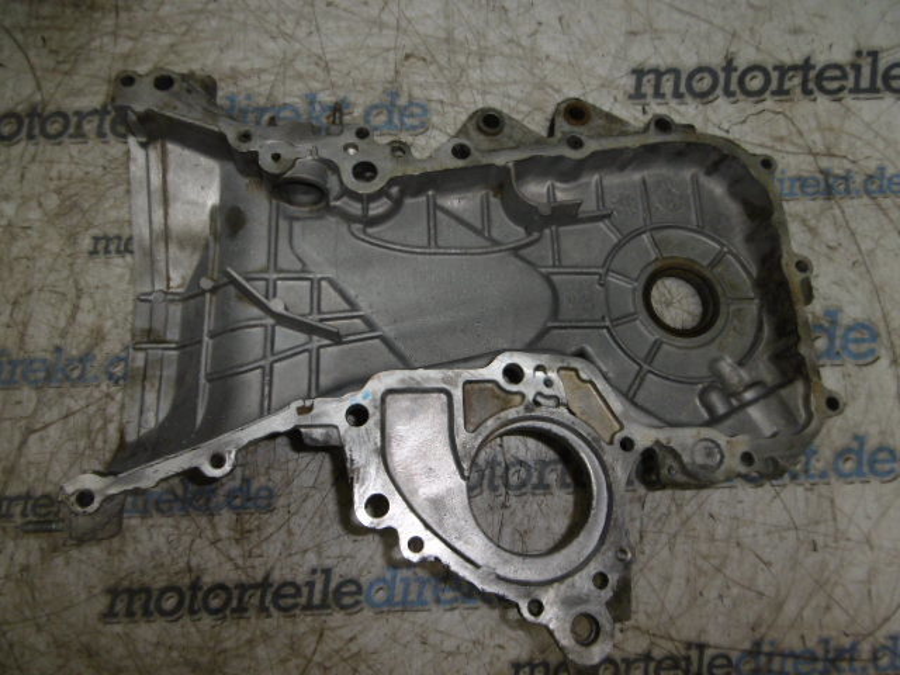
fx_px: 624
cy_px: 338
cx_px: 450
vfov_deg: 56.8
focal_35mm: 24
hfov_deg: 71.6
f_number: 3.1
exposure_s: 1/60
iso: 100
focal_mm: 4.3
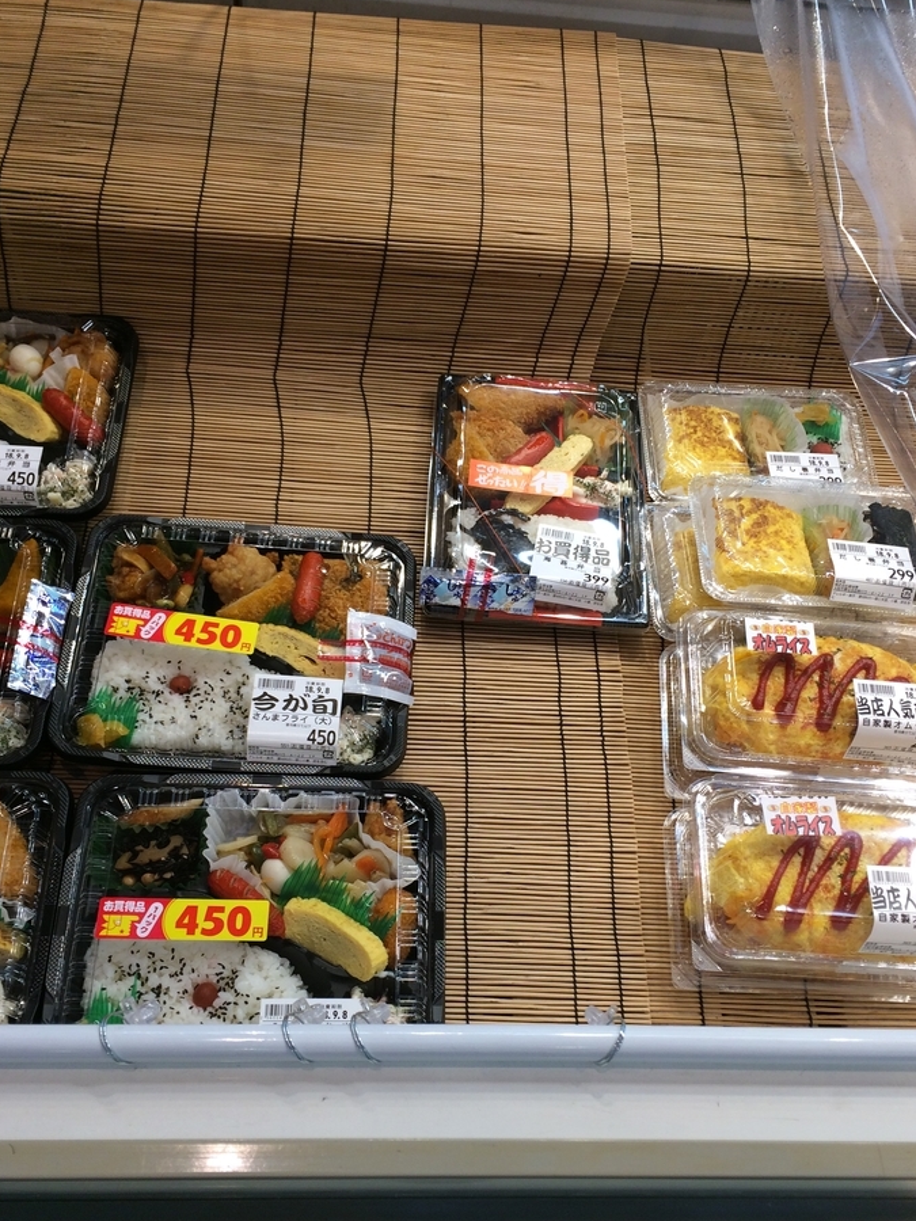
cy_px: 680
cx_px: 476
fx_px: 1164
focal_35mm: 33
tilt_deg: -62.4
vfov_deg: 55.2
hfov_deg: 42.9
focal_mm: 4.15
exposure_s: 1/120
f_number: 2.2
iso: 50
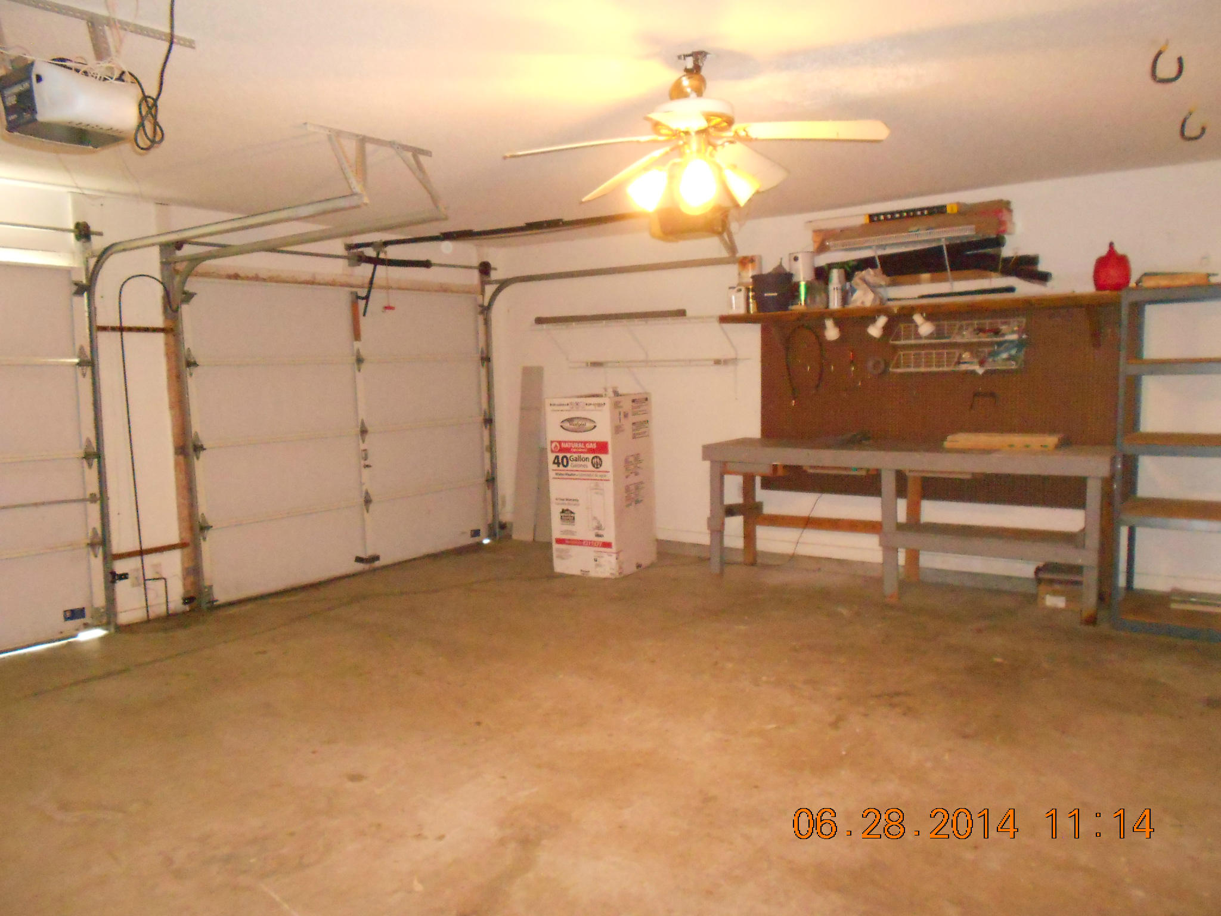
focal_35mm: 26
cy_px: 458
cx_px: 610
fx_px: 917
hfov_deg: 67.3
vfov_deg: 53.1
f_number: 3.2
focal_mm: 4.6
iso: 1000
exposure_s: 1/25
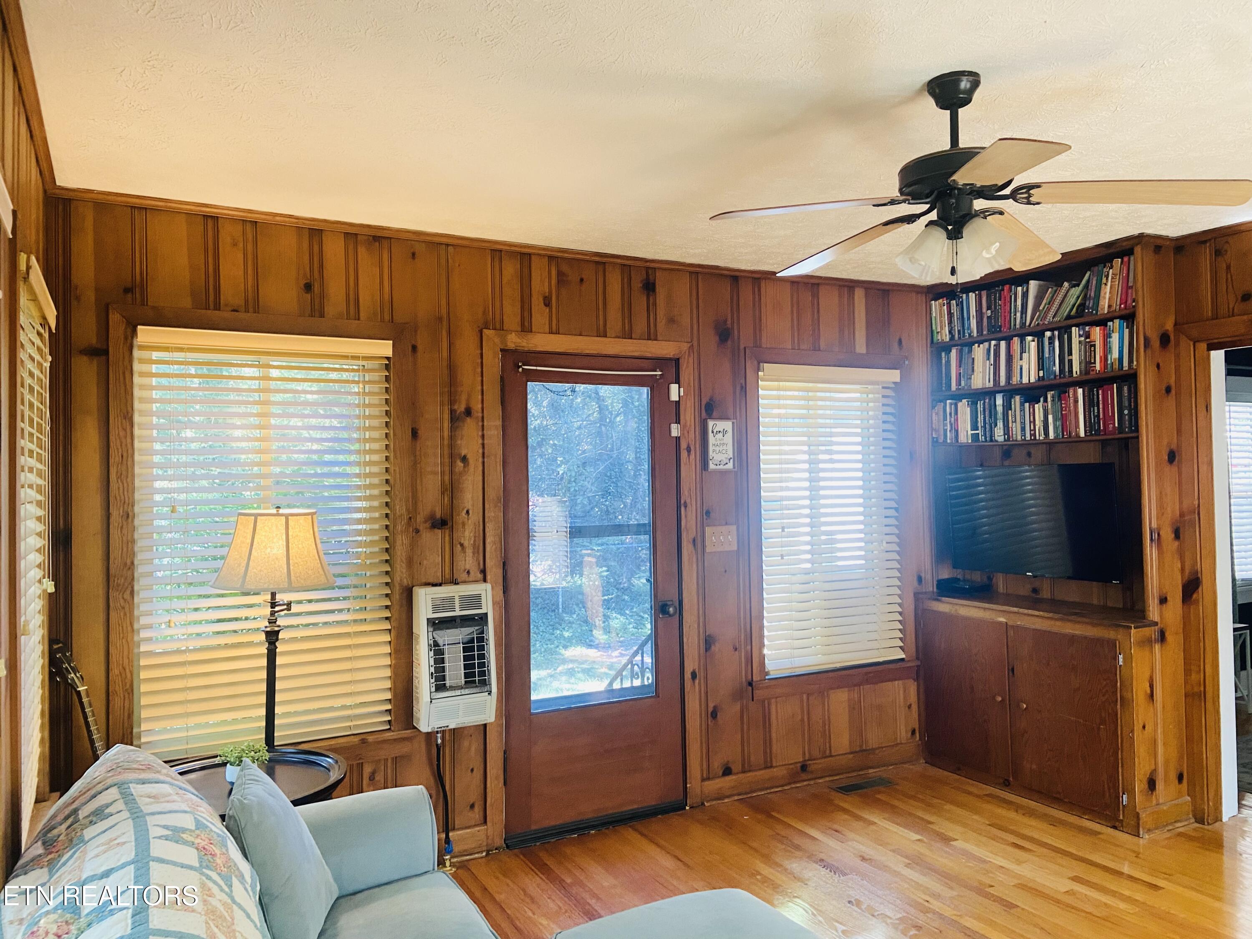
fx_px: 940
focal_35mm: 26
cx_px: 626
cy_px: 470
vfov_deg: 53.1
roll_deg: +0.8
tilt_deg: +0.8
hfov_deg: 67.3
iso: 320
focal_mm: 4.25
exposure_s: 1/60
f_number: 1.8
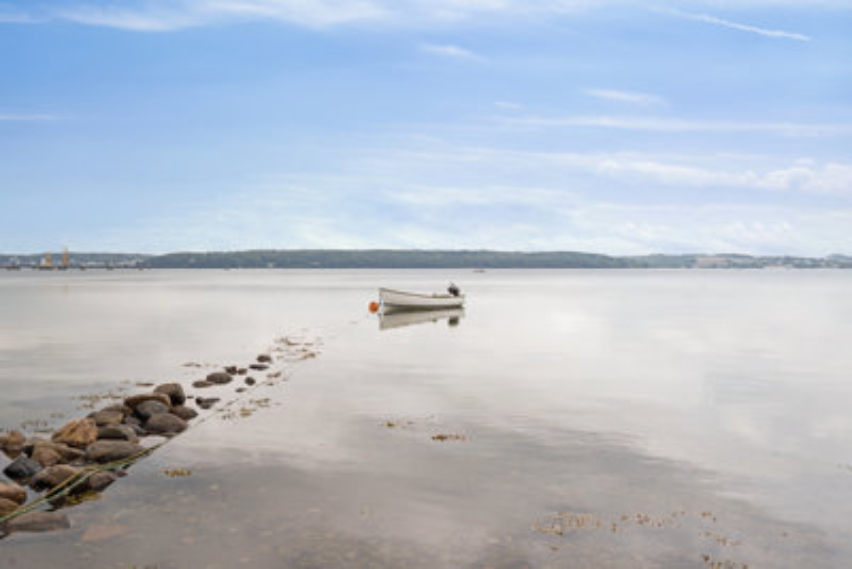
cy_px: 284
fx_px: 829
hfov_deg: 54.4
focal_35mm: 35
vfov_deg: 37.9
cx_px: 426
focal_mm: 35
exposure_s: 1/80
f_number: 8
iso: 100
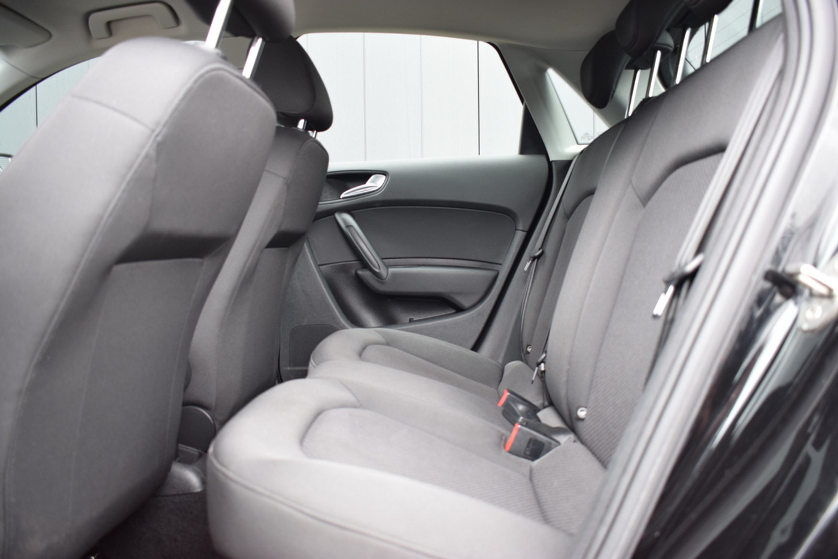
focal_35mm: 32
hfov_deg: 59.5
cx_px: 419
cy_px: 280
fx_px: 733
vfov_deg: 41.7
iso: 500
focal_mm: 21
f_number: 4
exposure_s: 1/60
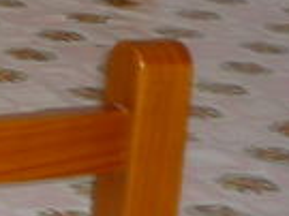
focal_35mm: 245
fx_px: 2044
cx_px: -632
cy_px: -297
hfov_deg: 7.1
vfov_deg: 5.8
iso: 100
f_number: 2.8
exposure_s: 1/30
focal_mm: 5.5
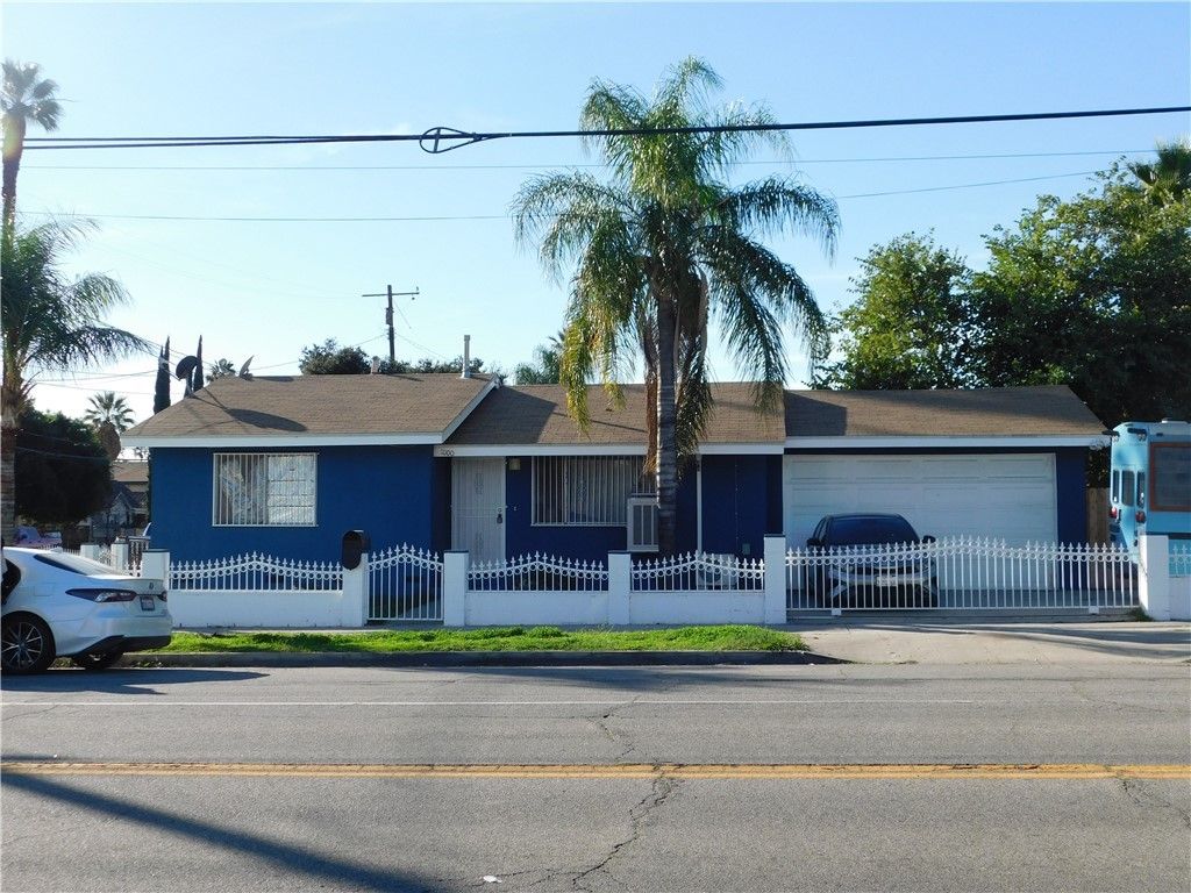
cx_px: 596
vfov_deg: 36.0
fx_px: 1376
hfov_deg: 46.8
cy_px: 446
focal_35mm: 40
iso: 125
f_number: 3.6
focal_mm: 7.1
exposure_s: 1/640
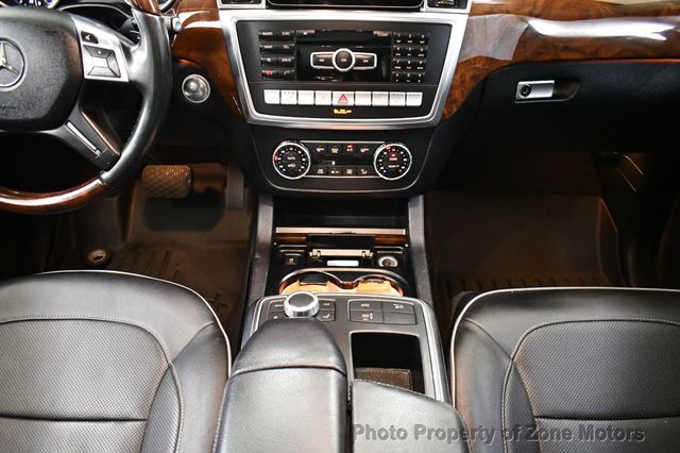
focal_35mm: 27
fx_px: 510
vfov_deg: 47.9
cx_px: 340
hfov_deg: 67.4
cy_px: 226
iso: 8000
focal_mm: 18
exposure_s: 1/60
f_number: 3.5
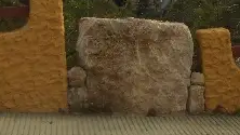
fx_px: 700
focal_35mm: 110
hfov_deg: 19.4
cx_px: 162
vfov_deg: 10.8
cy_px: -30
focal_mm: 5.8
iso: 100
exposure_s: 1/1124
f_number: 4.3
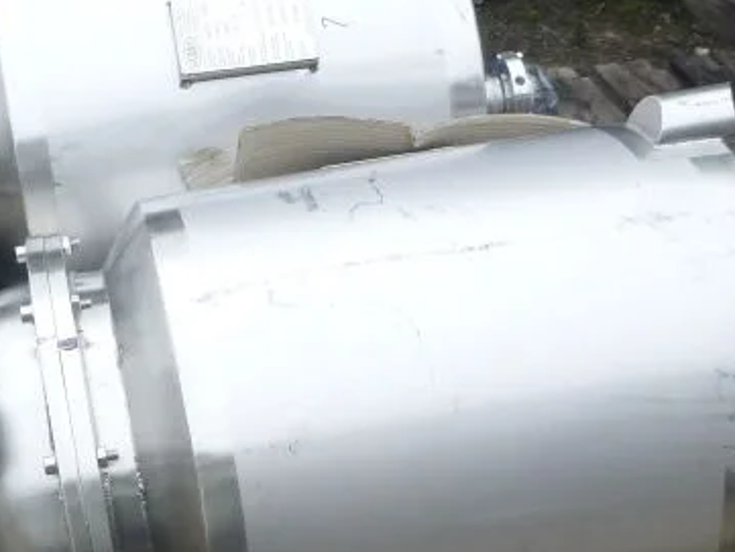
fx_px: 1317
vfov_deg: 22.8
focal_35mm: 62
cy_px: 546
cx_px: 165
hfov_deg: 30.5
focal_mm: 4.9
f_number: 3.3
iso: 100
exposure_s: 1/200
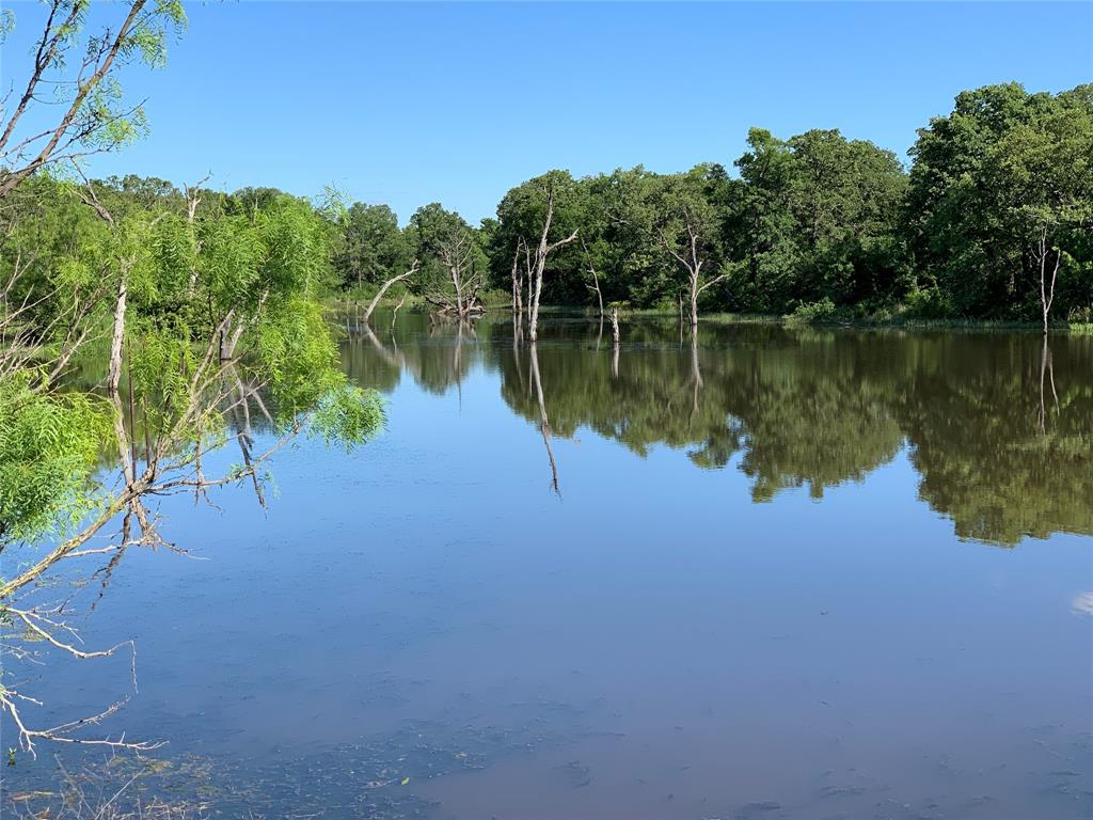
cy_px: 410
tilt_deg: -3.3
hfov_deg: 36.8
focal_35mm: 52
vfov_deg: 28.0
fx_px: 1642
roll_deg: +0.7
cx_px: 546
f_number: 2.4
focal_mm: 6
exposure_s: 1/716
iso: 16
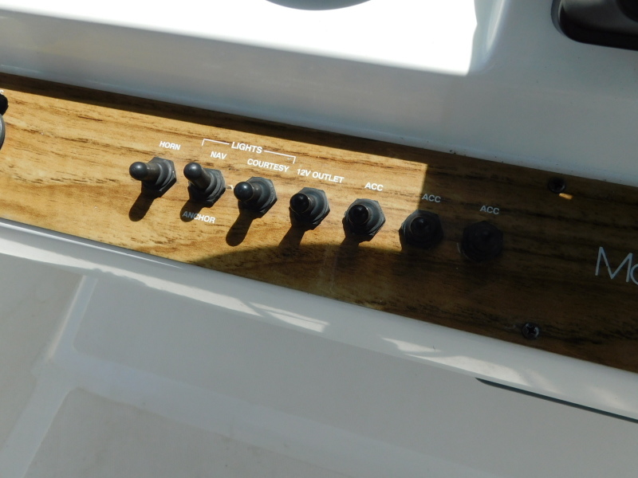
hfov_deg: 60.0
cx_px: 319
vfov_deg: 46.8
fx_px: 553
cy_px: 239
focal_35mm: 30
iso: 125
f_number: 3.2
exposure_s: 1/1000
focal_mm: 5.3
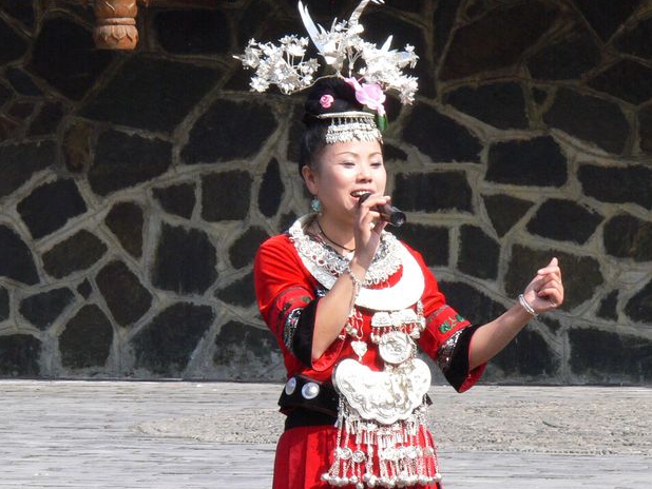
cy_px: 211
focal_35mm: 332
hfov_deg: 6.0
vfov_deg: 4.5
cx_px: 331
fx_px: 6256
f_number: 11
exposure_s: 1/160
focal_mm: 44.8
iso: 200
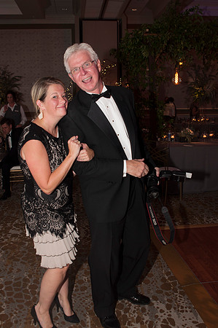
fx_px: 328
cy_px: 164
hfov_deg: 36.8
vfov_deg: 53.2
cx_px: 109
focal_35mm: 36
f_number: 5
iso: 400
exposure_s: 1/60
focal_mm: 24
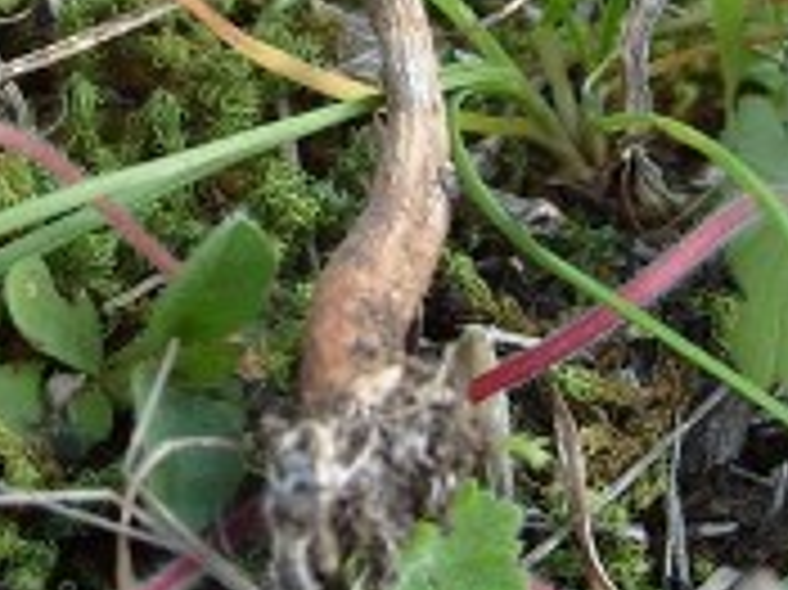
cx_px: 239
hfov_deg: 15.4
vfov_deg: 11.3
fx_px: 2912
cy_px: -167
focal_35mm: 128
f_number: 3.4
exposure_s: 1/125
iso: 80
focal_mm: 7.8
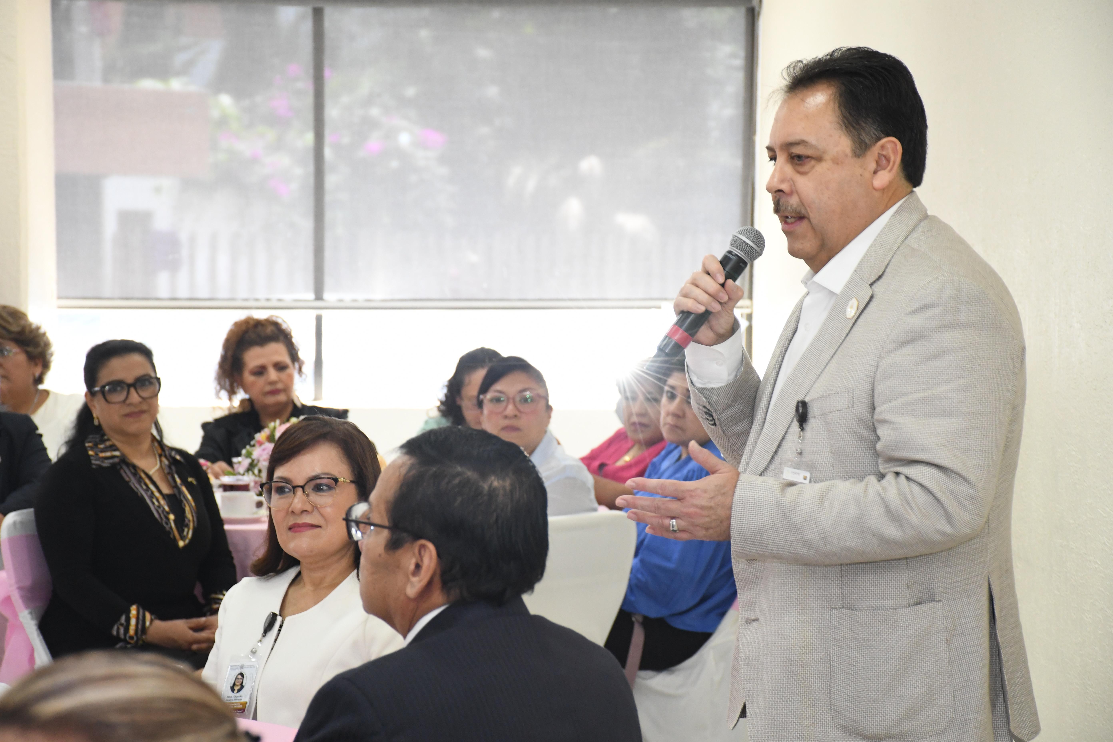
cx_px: 556
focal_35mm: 112
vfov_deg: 12.2
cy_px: 371
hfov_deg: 18.3
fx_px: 3462
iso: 2000
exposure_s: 1/100
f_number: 6.3
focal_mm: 75
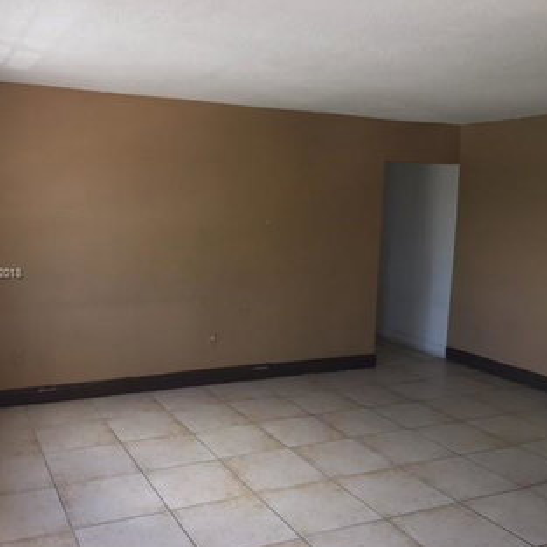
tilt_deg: -5.4
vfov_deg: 47.2
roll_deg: -2.1
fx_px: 626
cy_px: 274
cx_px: 233
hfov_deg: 47.1
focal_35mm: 35
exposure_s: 1/40
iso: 25
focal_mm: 4.15
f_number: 2.2
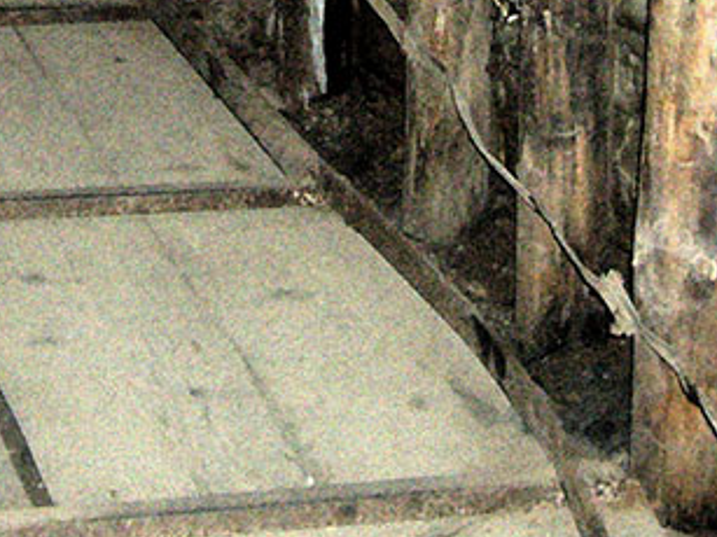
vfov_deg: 11.5
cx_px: 257
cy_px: -285
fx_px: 2547
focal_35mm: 123
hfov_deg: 16.0
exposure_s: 1/60
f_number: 2.8
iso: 400
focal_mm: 5.8
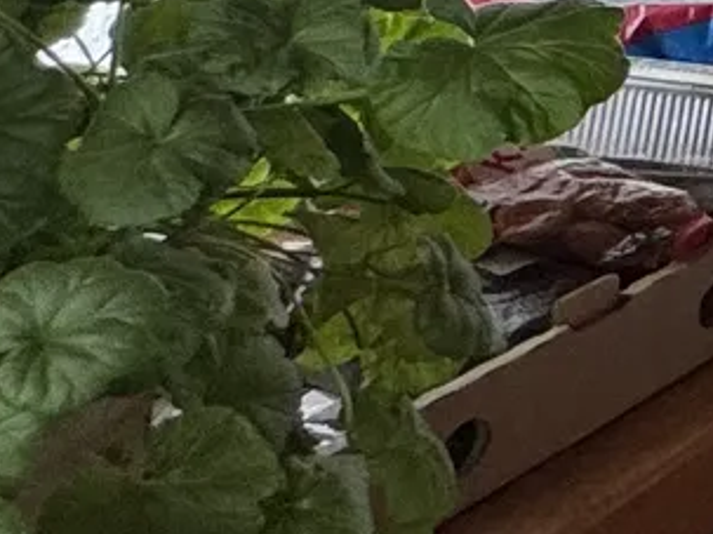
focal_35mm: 111
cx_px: 2243
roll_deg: +0.8
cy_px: -558
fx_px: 2285
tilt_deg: -4.0
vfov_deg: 11.8
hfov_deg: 10.7
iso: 40
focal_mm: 2.22
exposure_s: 1/123
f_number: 2.2
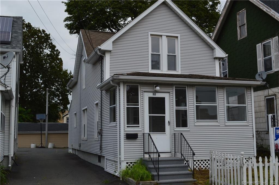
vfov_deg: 29.8
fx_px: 348
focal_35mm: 45
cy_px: 92
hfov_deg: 43.7
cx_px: 140
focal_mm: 30
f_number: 10
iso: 400
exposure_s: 1/250
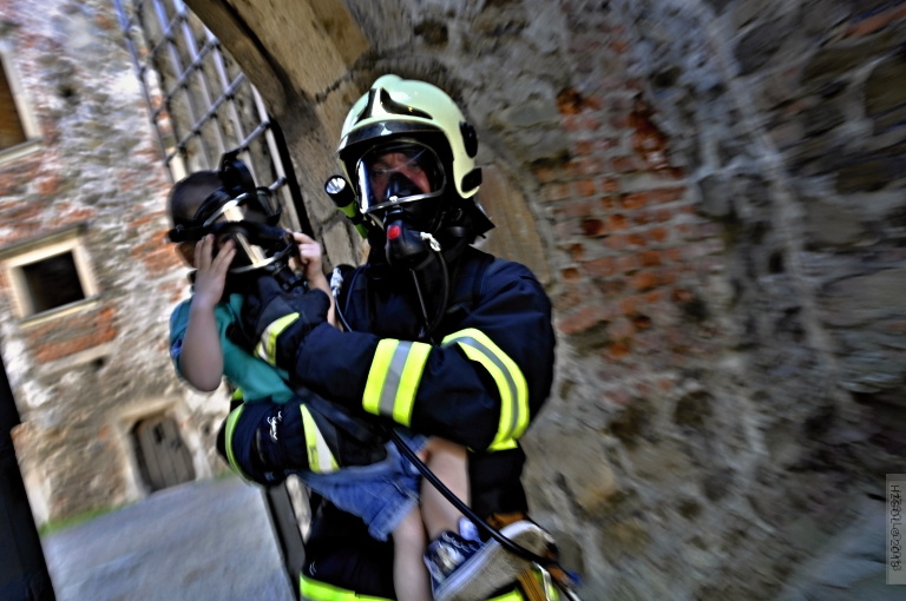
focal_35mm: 39
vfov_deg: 34.1
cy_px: 300
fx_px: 980
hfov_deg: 49.6
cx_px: 453
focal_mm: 26
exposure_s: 1/30
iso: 220
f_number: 5.6
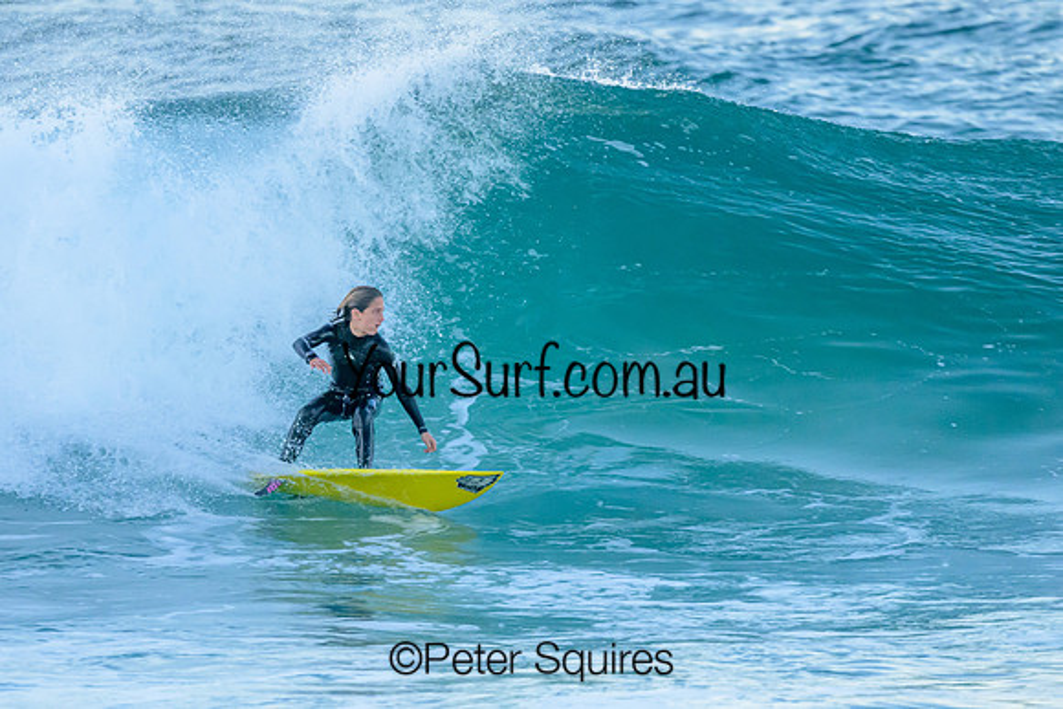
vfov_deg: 1.4
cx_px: 413
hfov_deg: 2.1
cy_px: 387
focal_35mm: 978
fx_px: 28877
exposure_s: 1/1250
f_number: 6.3
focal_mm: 800
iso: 4000
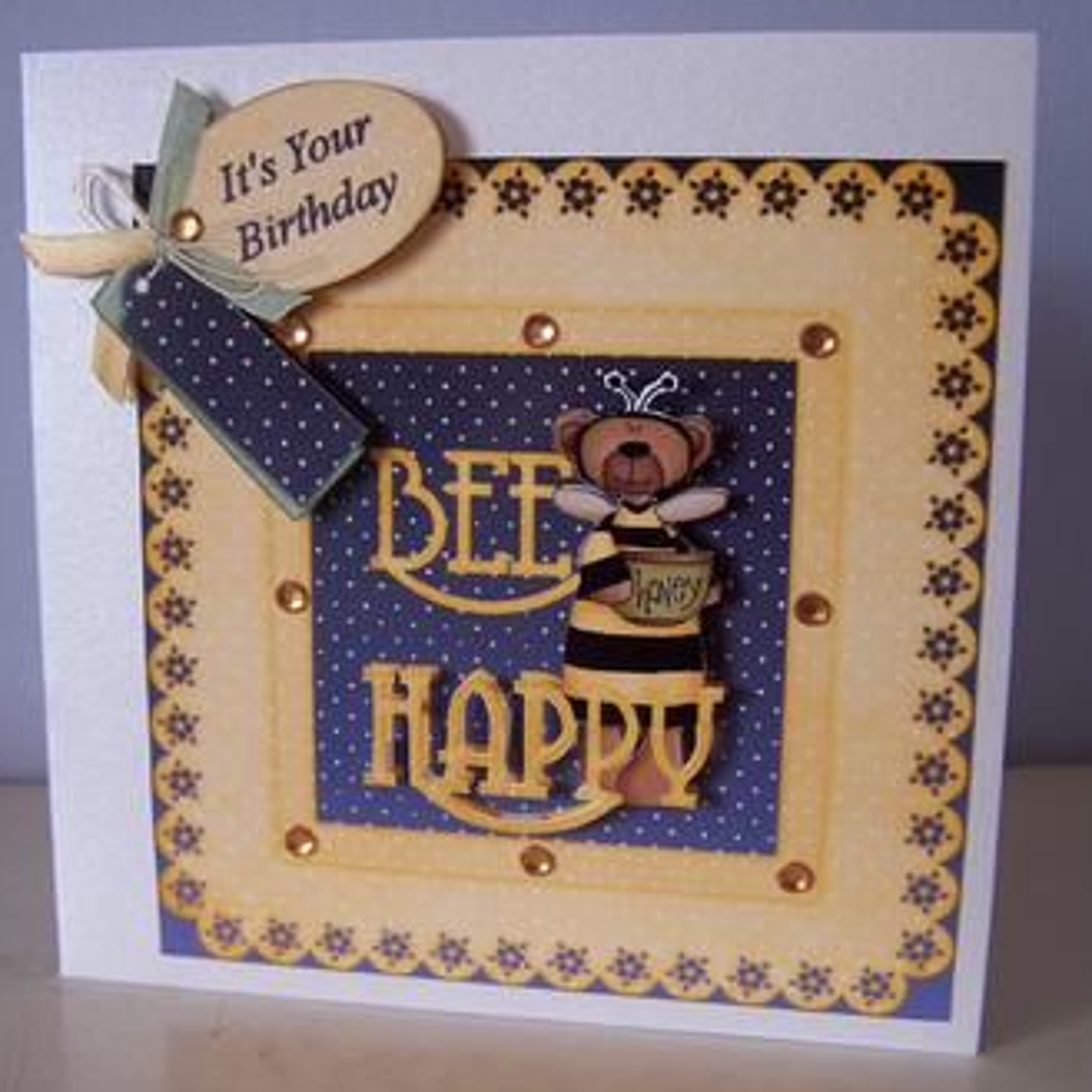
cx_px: 501
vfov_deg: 36.8
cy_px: 551
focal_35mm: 46
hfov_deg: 36.8
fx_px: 1642
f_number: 2.8
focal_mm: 6.3
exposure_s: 1/30
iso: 100
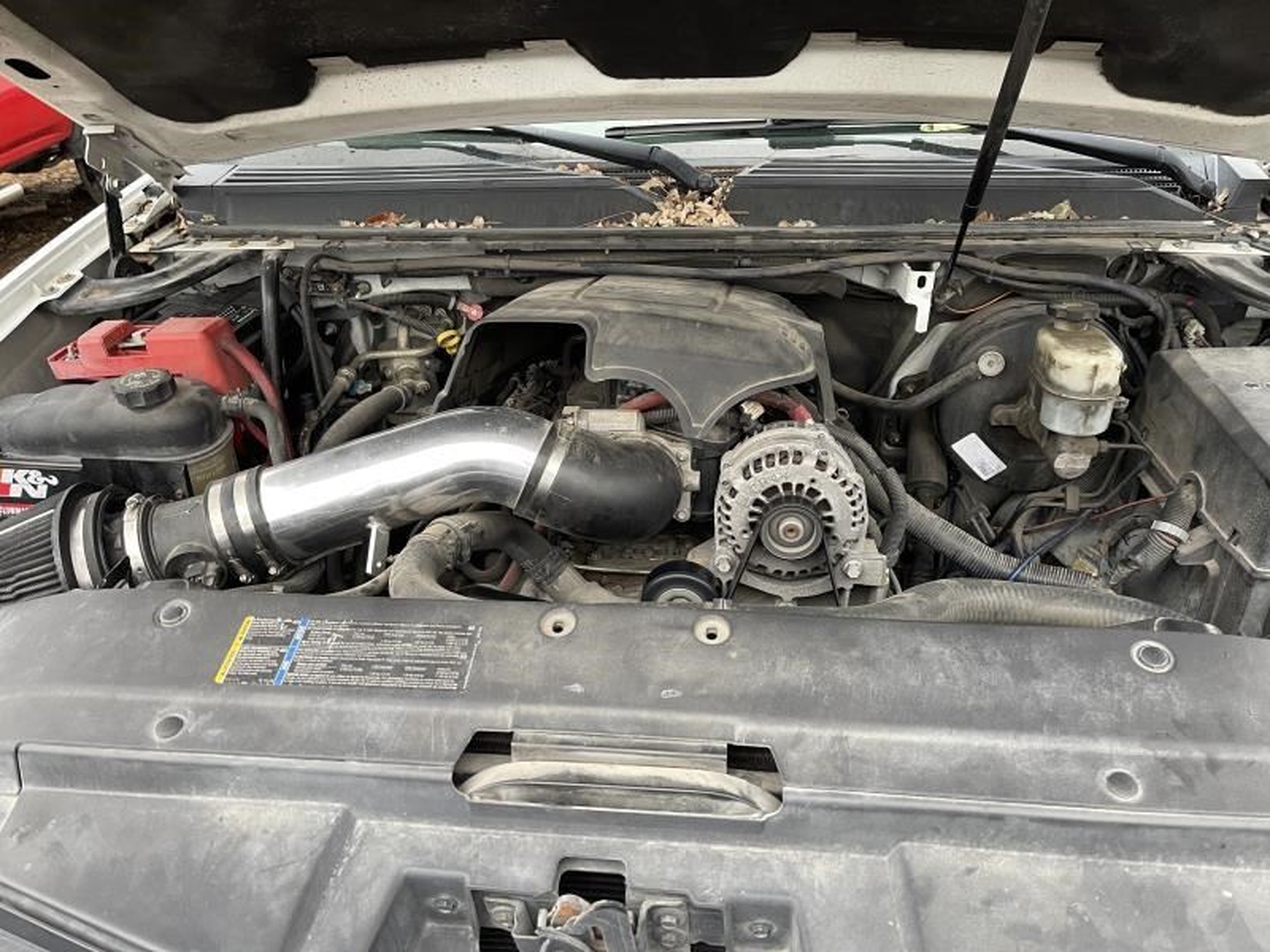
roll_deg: -0.2
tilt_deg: -30.3
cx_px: 635
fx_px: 917
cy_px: 476
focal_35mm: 25
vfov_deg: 54.9
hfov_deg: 69.4
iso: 125
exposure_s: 1/60
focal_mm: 5.1
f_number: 1.6
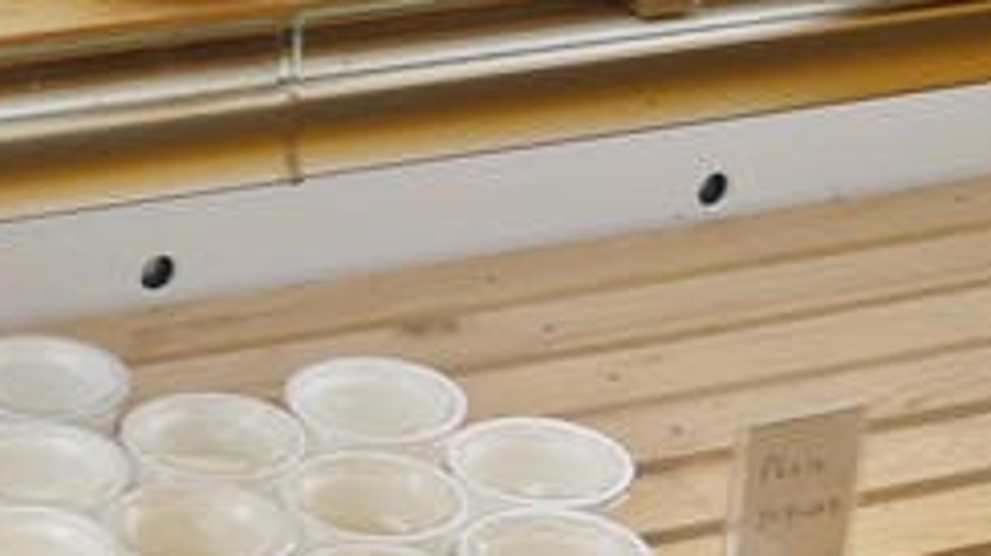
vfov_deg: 8.0
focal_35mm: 150
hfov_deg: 14.1
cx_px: -20
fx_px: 3940
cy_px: -97
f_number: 3.5
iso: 160
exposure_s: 1/100
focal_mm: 14
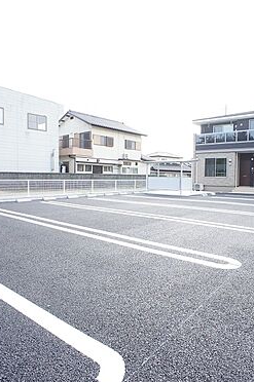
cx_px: 134
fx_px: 329
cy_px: 193
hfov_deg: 42.2
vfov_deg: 60.3
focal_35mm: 31
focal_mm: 16
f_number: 7.1
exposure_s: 1/800
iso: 1600
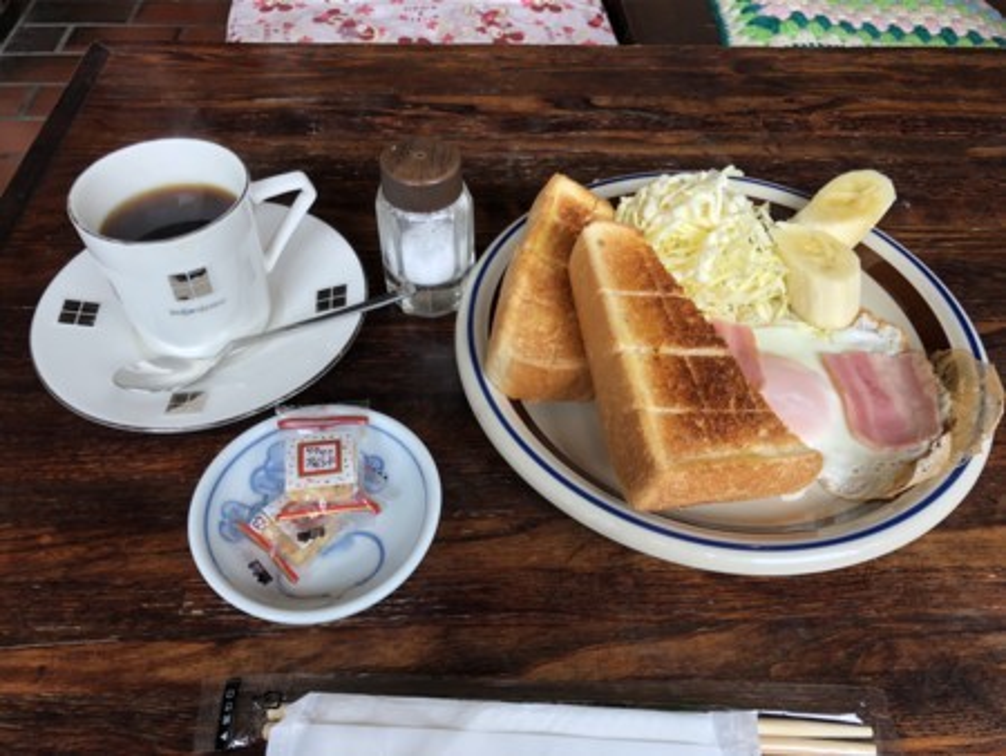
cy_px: 378
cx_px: 503
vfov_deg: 49.8
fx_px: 814
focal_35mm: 28
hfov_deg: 63.4
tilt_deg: -49.6
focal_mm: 4
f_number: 1.8
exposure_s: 1/120
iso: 50
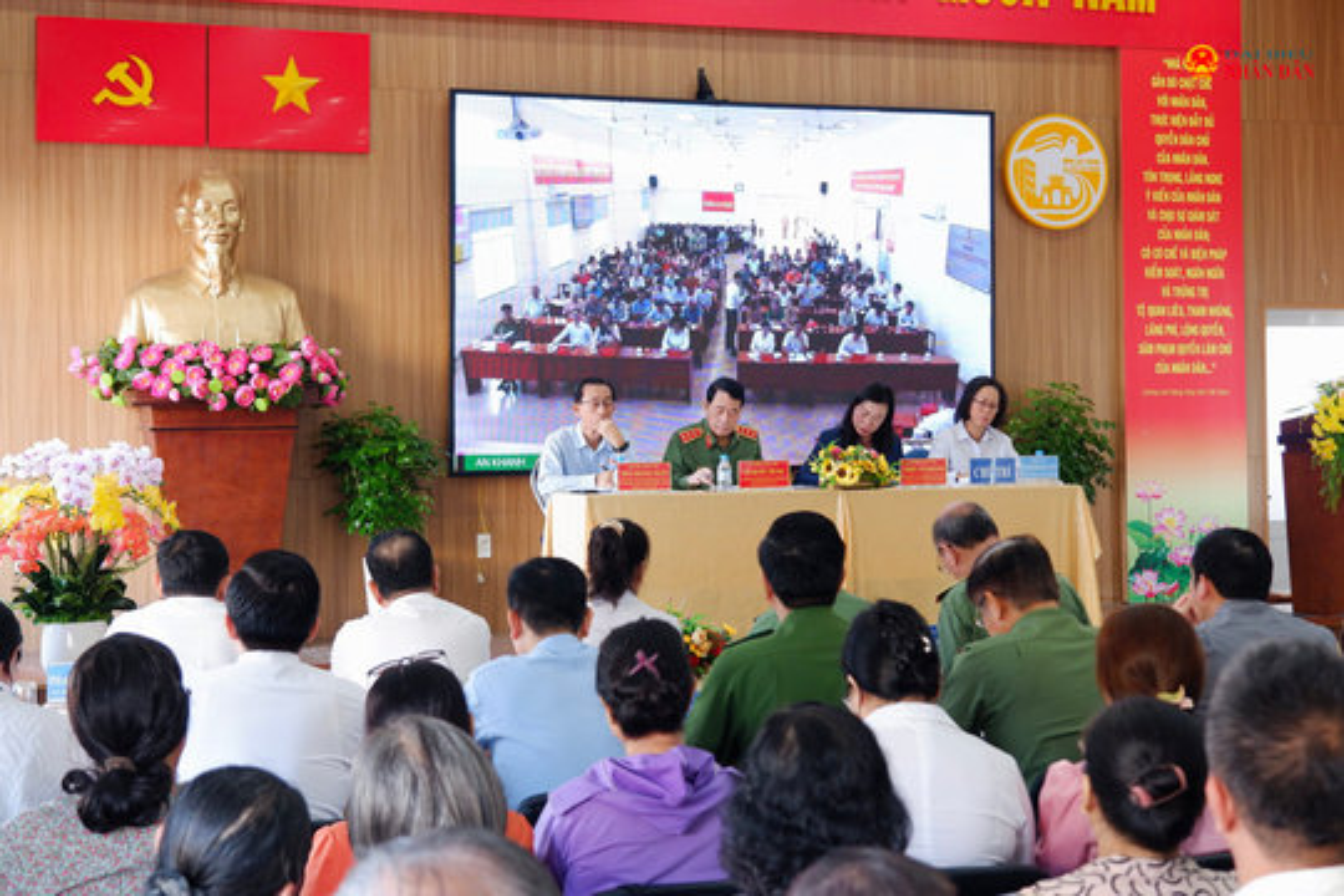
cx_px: 672
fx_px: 1792
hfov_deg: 41.1
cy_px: 448
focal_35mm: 48
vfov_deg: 28.1
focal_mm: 32.5
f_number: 4
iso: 640
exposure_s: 1/50
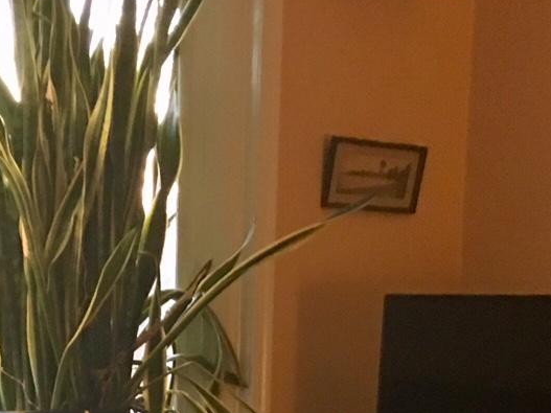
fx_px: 1766
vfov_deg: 12.1
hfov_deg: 17.6
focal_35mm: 111
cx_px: 132
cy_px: 764
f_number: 2.2
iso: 100
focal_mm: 4.15
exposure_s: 1/15
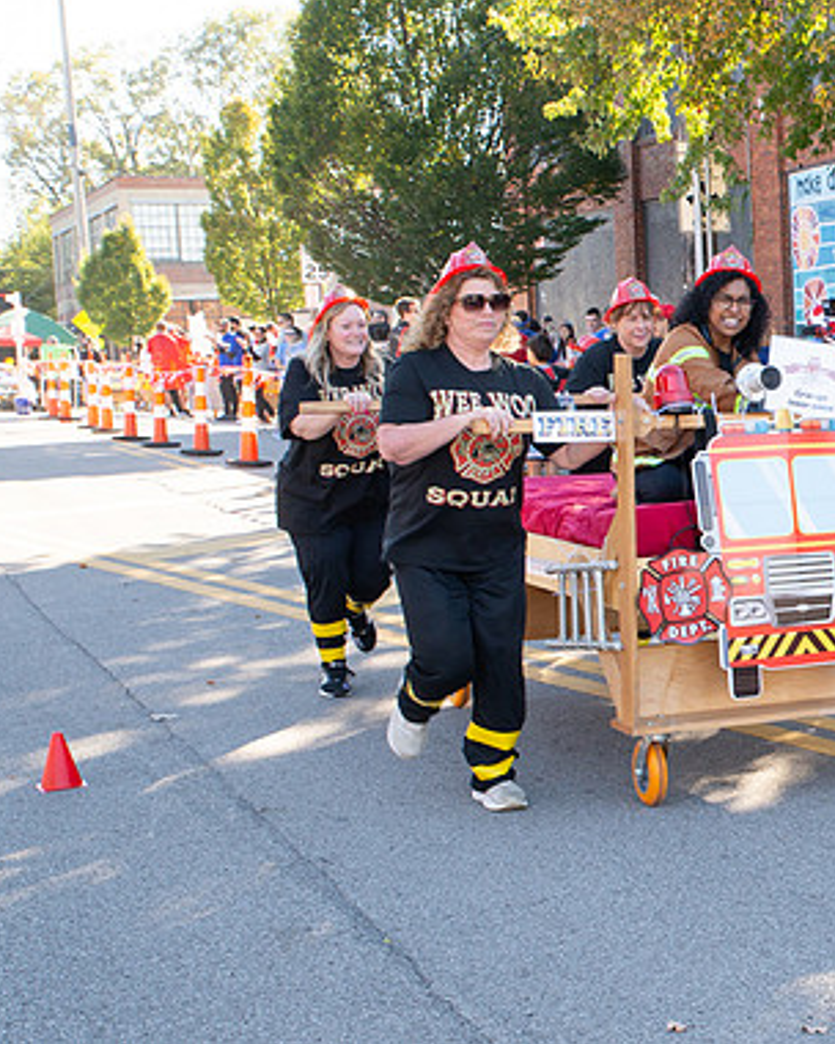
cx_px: 1041
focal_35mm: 68
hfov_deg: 20.8
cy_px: 568
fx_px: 2101
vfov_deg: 27.9
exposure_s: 1/200
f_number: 8
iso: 640
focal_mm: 32
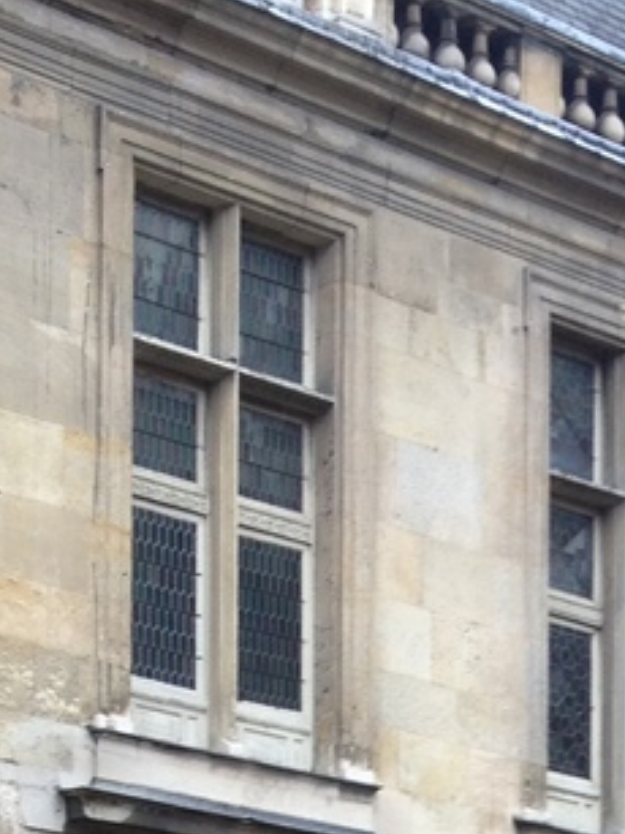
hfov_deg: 10.6
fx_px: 3300
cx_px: 829
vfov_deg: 13.0
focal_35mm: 137
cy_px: 1513
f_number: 2.4
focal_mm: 4.28
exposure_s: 1/60
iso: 50
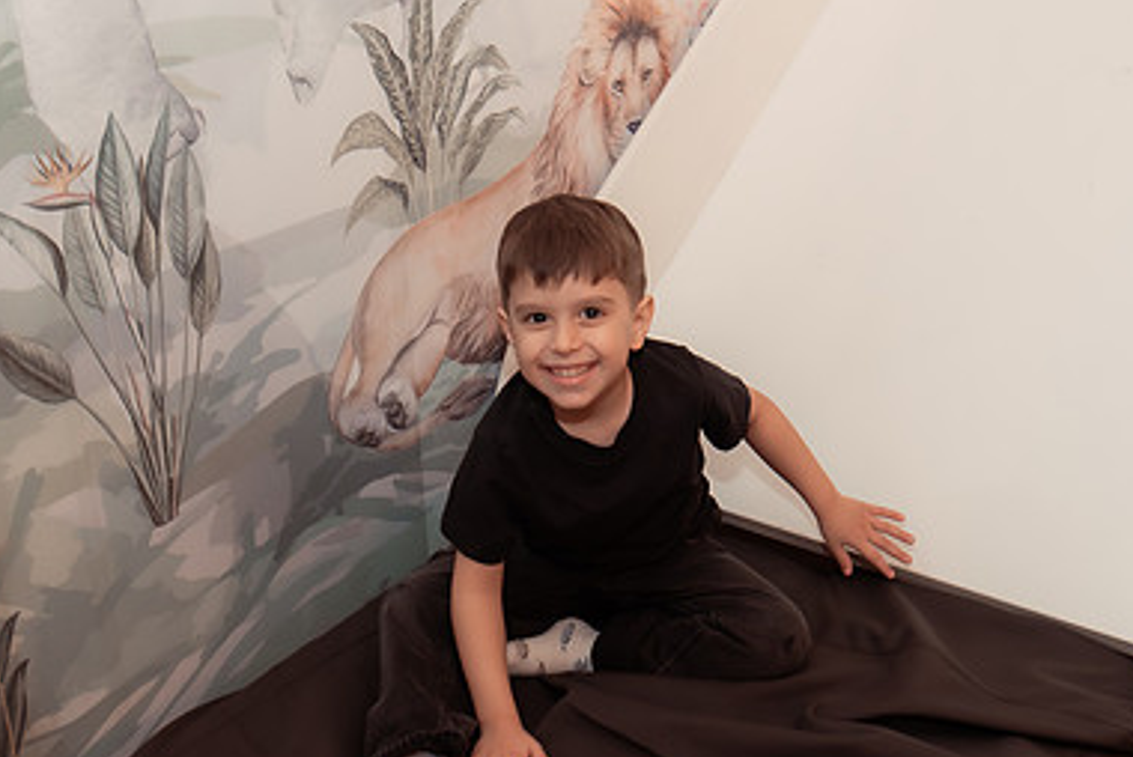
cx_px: 606
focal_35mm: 57
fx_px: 1795
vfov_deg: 23.7
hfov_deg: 35.0
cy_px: 499
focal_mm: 30
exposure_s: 1/250
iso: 1600
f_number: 2.8
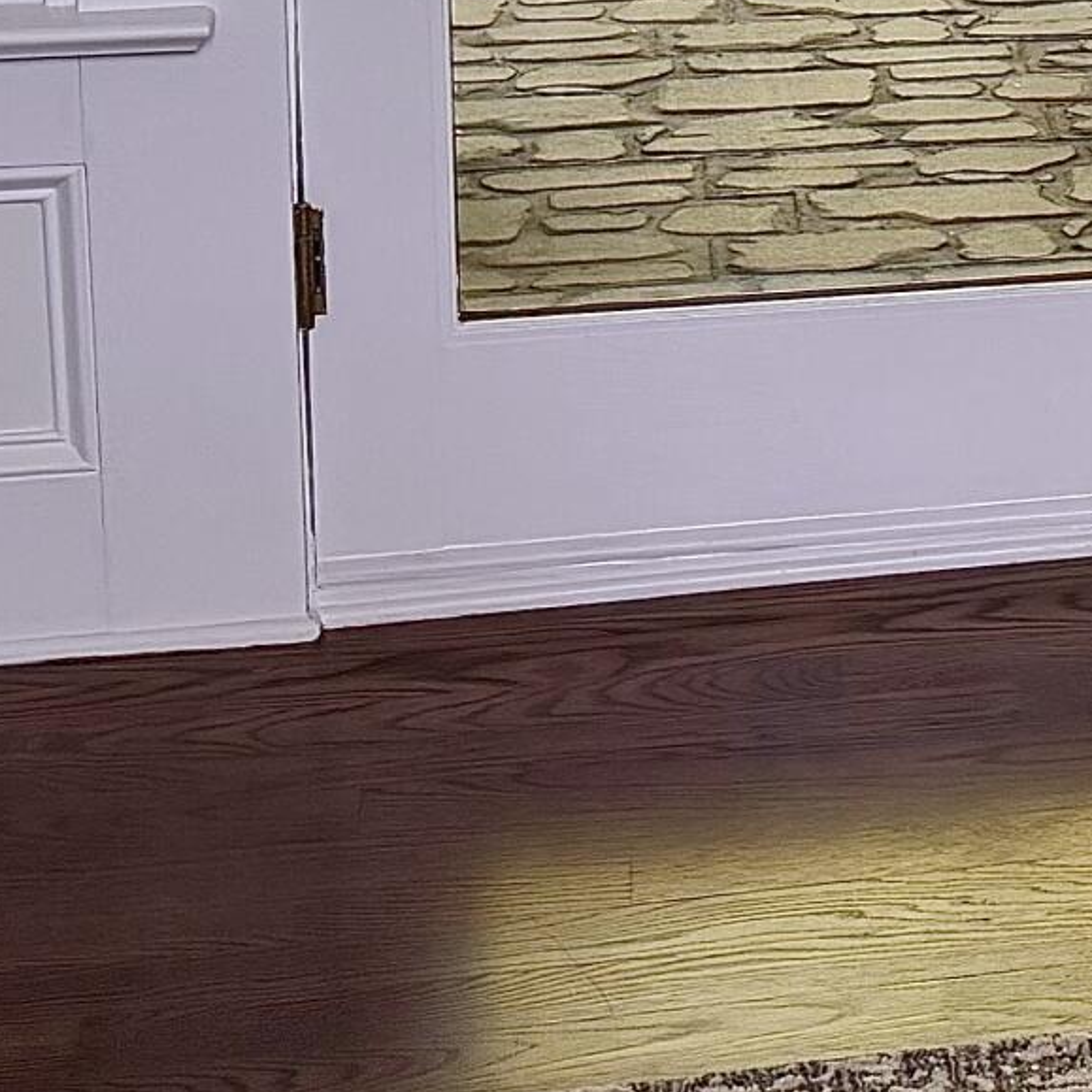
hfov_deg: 15.0
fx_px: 3926
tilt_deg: -12.0
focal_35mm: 110
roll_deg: -0.6
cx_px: 1460
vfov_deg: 15.1
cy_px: -317
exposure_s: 1/121
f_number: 1.78
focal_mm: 6.76
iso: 160
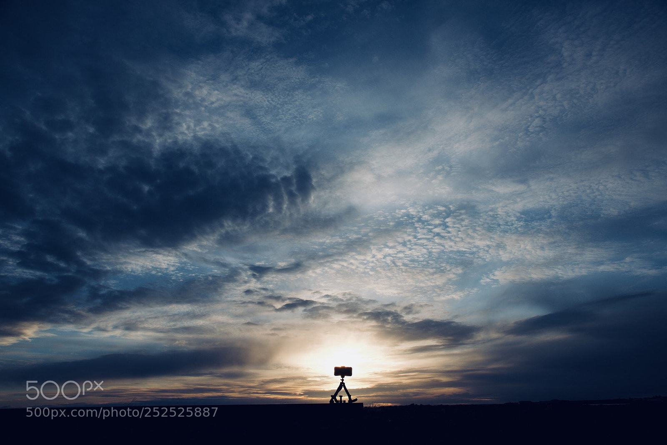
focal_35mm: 30
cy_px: 222
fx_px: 556
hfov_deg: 61.9
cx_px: 334
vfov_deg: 43.6
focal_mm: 30
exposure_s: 1/640
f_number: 8
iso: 160
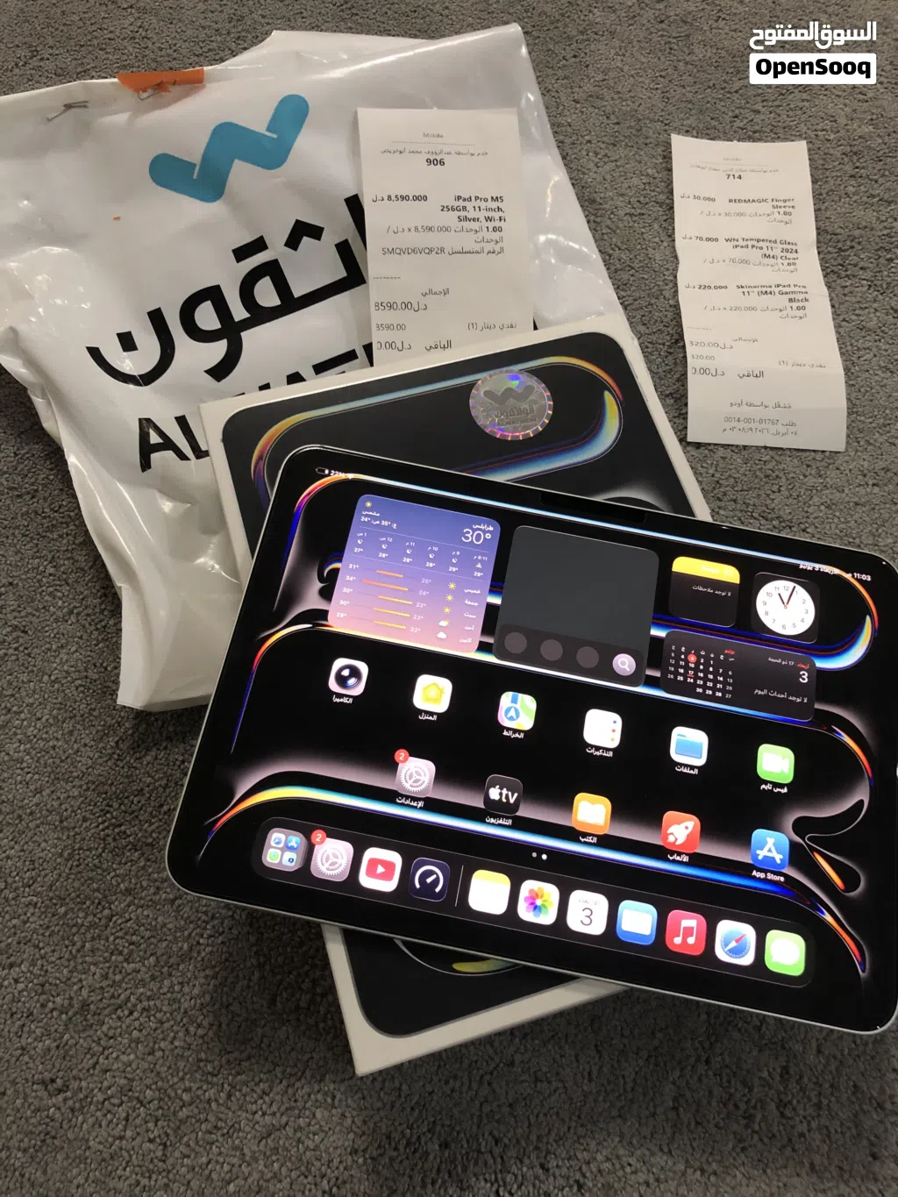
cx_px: 449
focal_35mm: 28
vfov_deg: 63.4
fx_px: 968
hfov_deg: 49.8
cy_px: 598
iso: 64
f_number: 1.8
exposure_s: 1/15
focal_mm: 4
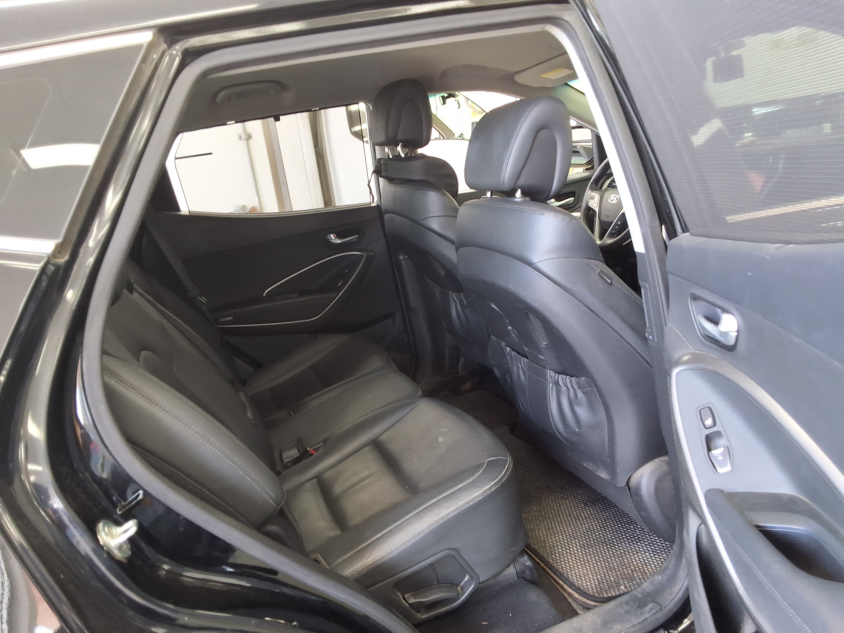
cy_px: 316
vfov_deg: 49.7
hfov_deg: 63.4
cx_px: 422
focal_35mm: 28
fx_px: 683
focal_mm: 2.91
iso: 80
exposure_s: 1/40
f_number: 1.9
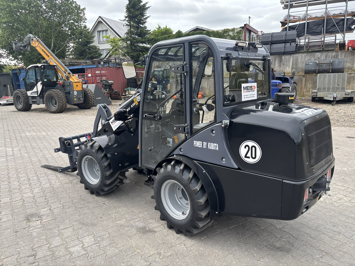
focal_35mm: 26
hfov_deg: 67.3
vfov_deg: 53.1
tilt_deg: -11.7
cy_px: 133
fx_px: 267
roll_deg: +1.7
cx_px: 178
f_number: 1.6
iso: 50
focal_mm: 5.96
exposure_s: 1/559
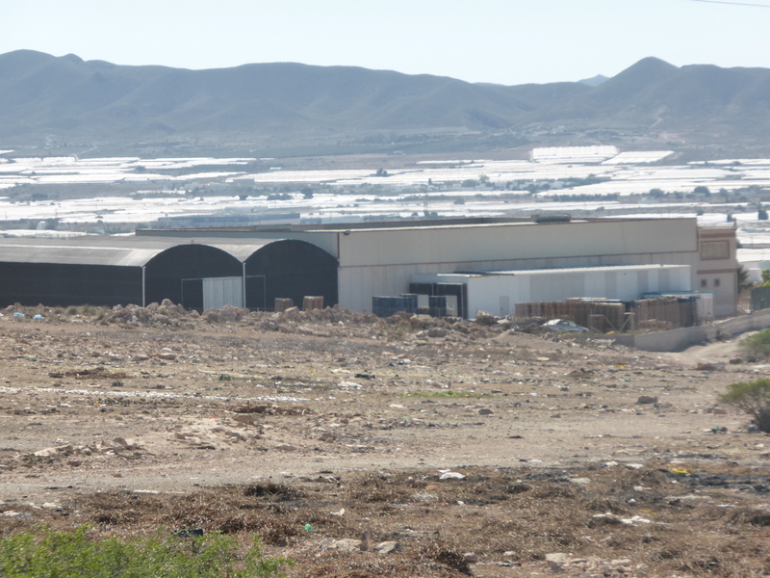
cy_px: 289
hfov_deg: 9.6
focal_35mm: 206
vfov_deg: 7.2
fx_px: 4582
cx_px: 385
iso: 160
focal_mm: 33.3
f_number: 5.5
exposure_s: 1/500
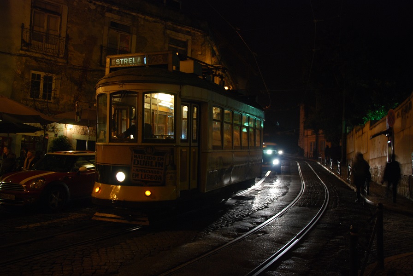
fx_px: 379
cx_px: 206
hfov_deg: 57.2
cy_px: 138
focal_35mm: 33
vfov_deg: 40.1
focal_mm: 22
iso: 400
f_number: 3.8
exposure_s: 1/2.5
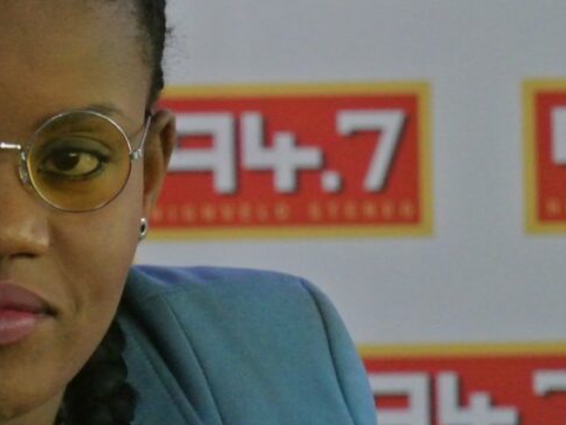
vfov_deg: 2.4
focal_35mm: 610
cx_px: 34
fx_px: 9974
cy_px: 178
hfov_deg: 3.2
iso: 3200
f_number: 6.3
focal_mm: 110
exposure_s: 1/60
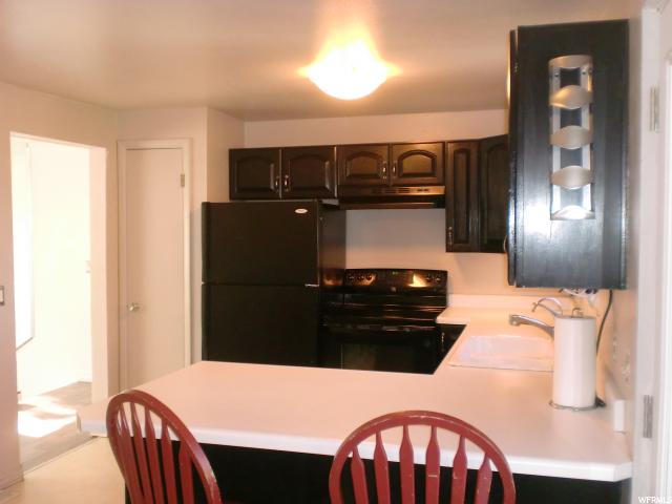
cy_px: 252
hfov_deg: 52.6
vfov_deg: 40.7
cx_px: 336
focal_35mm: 35
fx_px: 679
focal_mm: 6.3
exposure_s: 1/60
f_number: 3.1
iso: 400
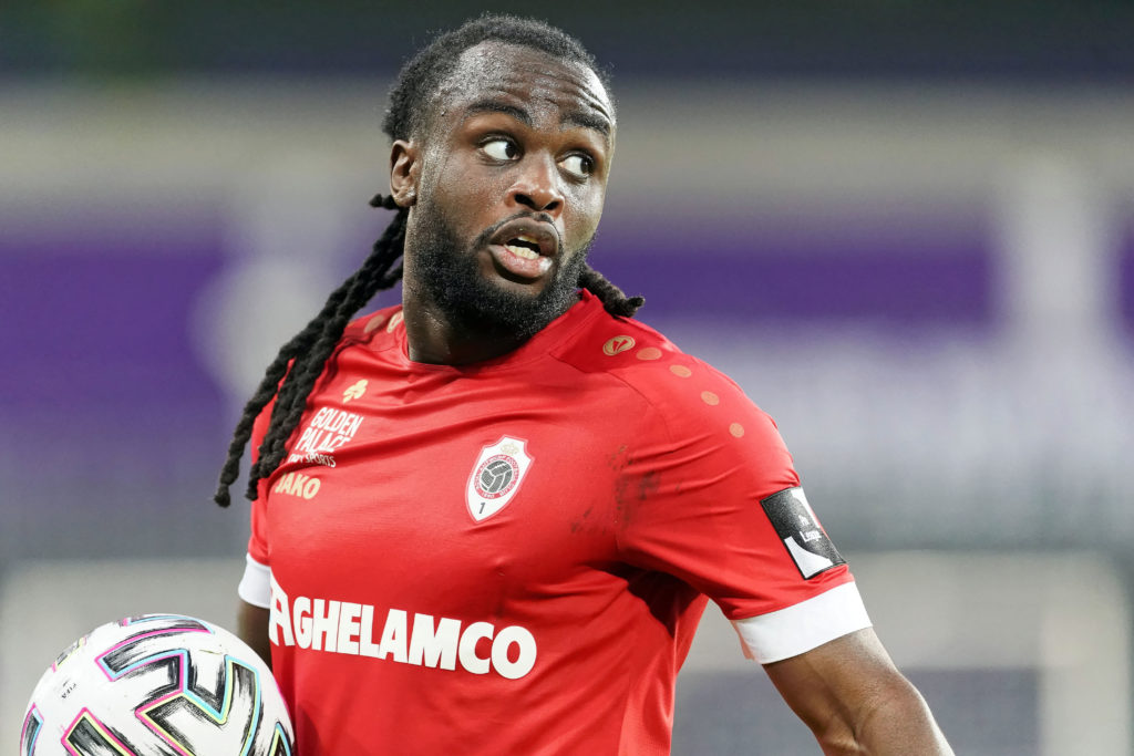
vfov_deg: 2.8
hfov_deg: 4.1
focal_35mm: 500
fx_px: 15751
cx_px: 567
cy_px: 378
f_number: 4
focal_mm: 500
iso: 6400
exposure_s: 1/1000
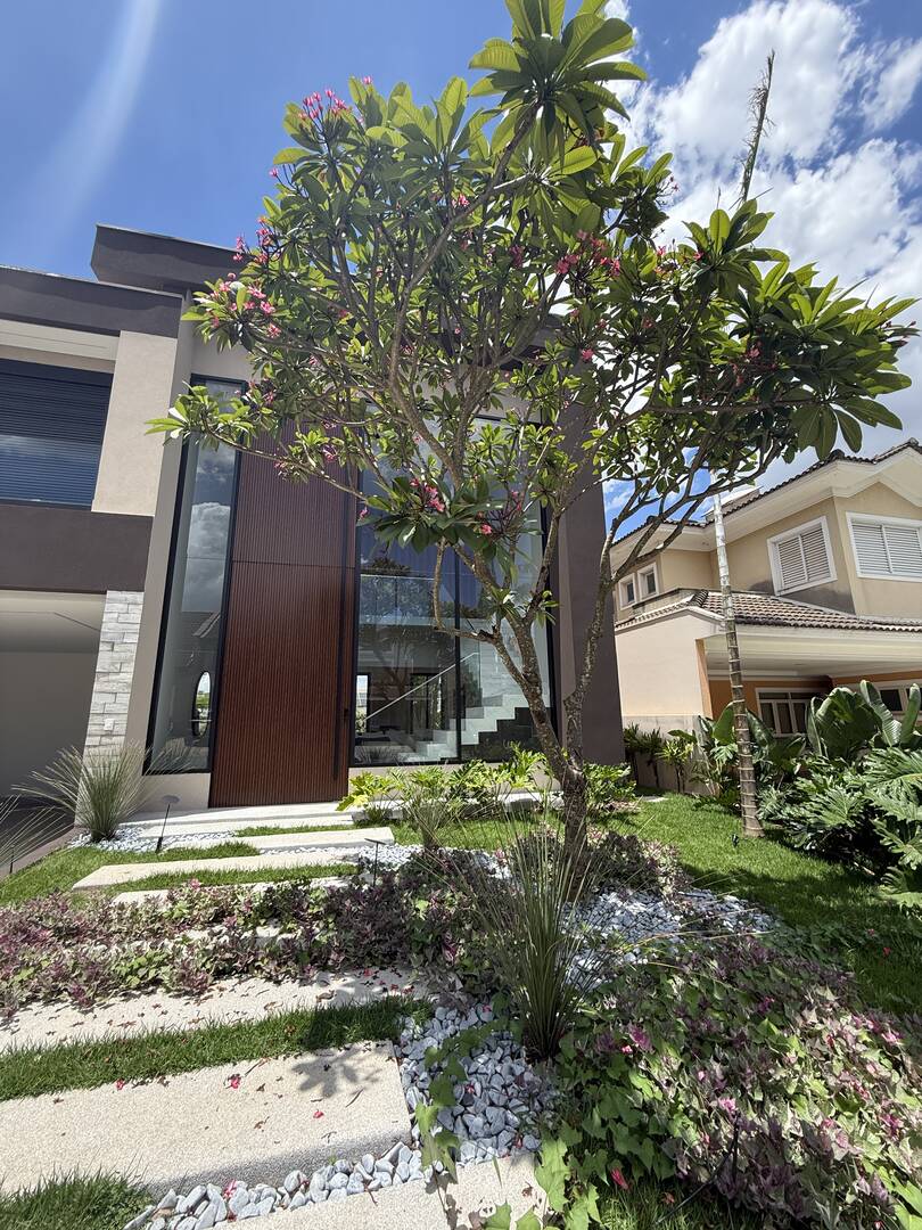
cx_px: 461
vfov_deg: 102.1
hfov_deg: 85.7
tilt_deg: +13.3
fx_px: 497
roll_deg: +0.3
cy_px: 615
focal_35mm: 14
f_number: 2.2
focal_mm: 2.22
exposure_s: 1/985
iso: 50
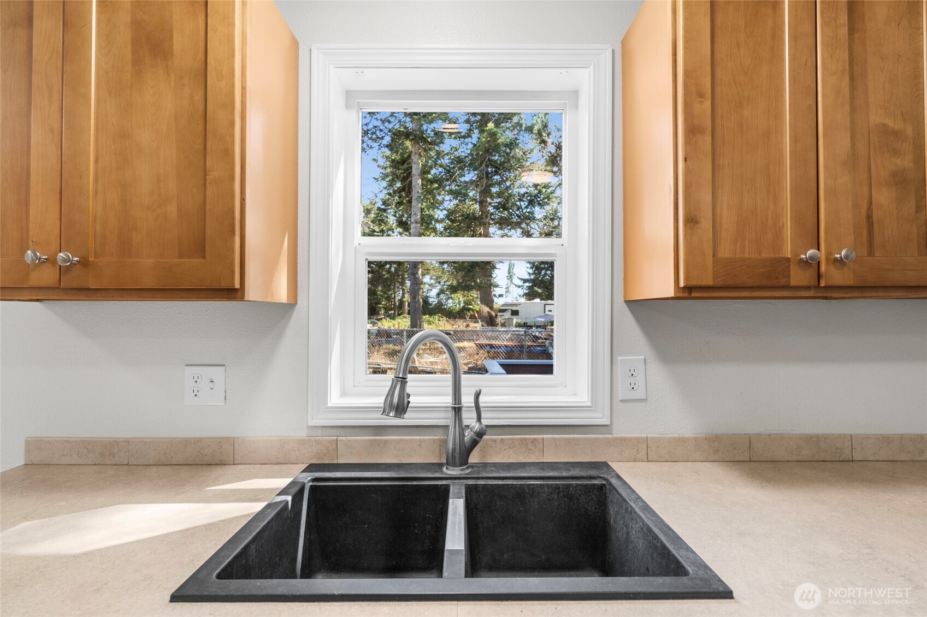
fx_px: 412
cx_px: 464
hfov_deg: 96.8
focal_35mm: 16
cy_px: 308
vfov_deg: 73.7
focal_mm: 16
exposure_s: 1/30
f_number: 6.3
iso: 800
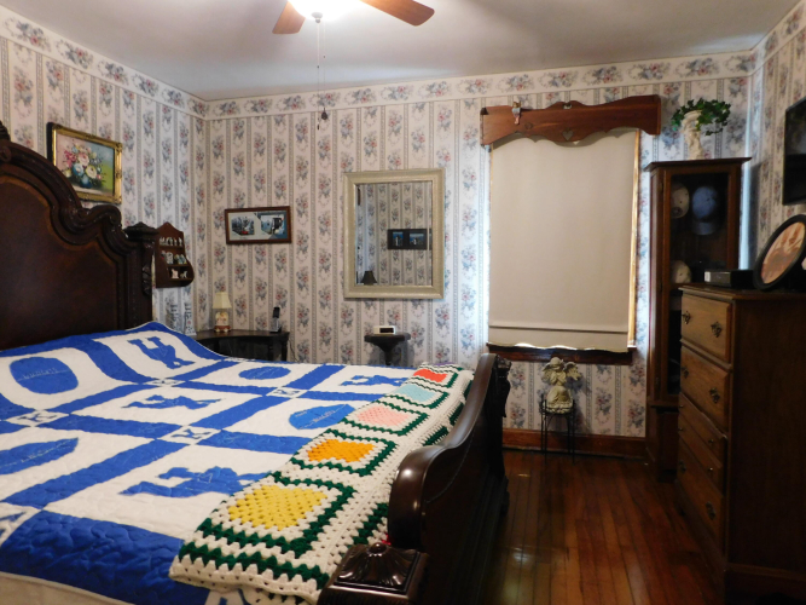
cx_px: 403
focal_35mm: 23
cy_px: 302
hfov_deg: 73.9
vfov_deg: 58.9
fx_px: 535
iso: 400
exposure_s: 1/13
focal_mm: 4
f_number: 3
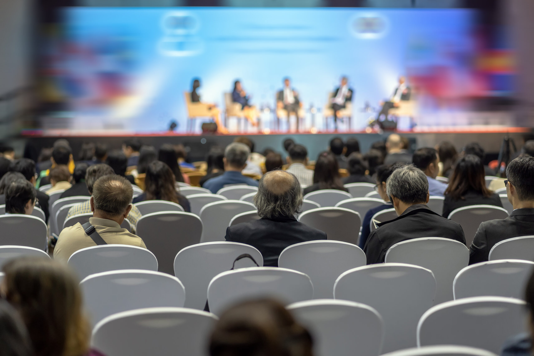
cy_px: 178
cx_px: 267
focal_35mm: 85
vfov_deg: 16.1
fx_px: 1261
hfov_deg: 23.9
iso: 800
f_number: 2.2
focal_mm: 85
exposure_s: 1/125
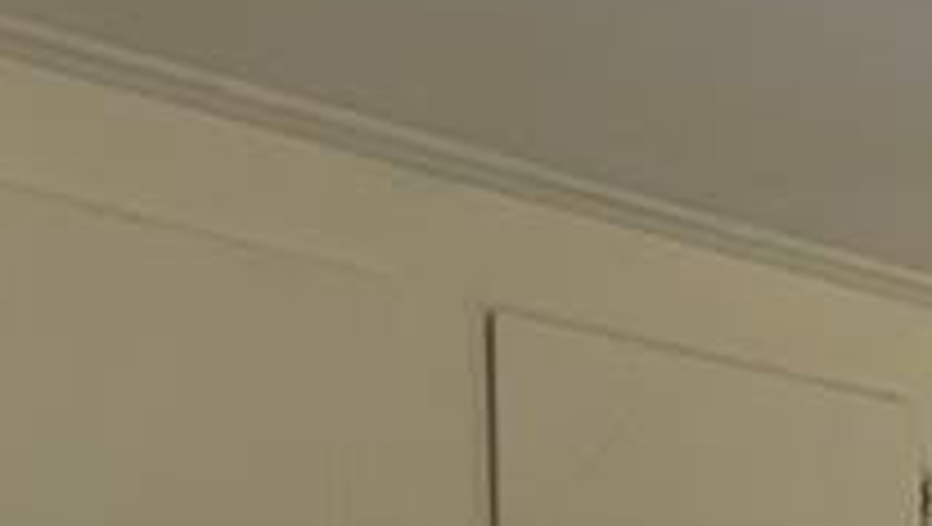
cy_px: 1668
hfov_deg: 15.0
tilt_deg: -5.7
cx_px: 968
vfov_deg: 7.5
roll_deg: +0.5
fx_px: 3464
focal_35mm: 140
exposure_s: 1/121
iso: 50
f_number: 1.5
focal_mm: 5.7
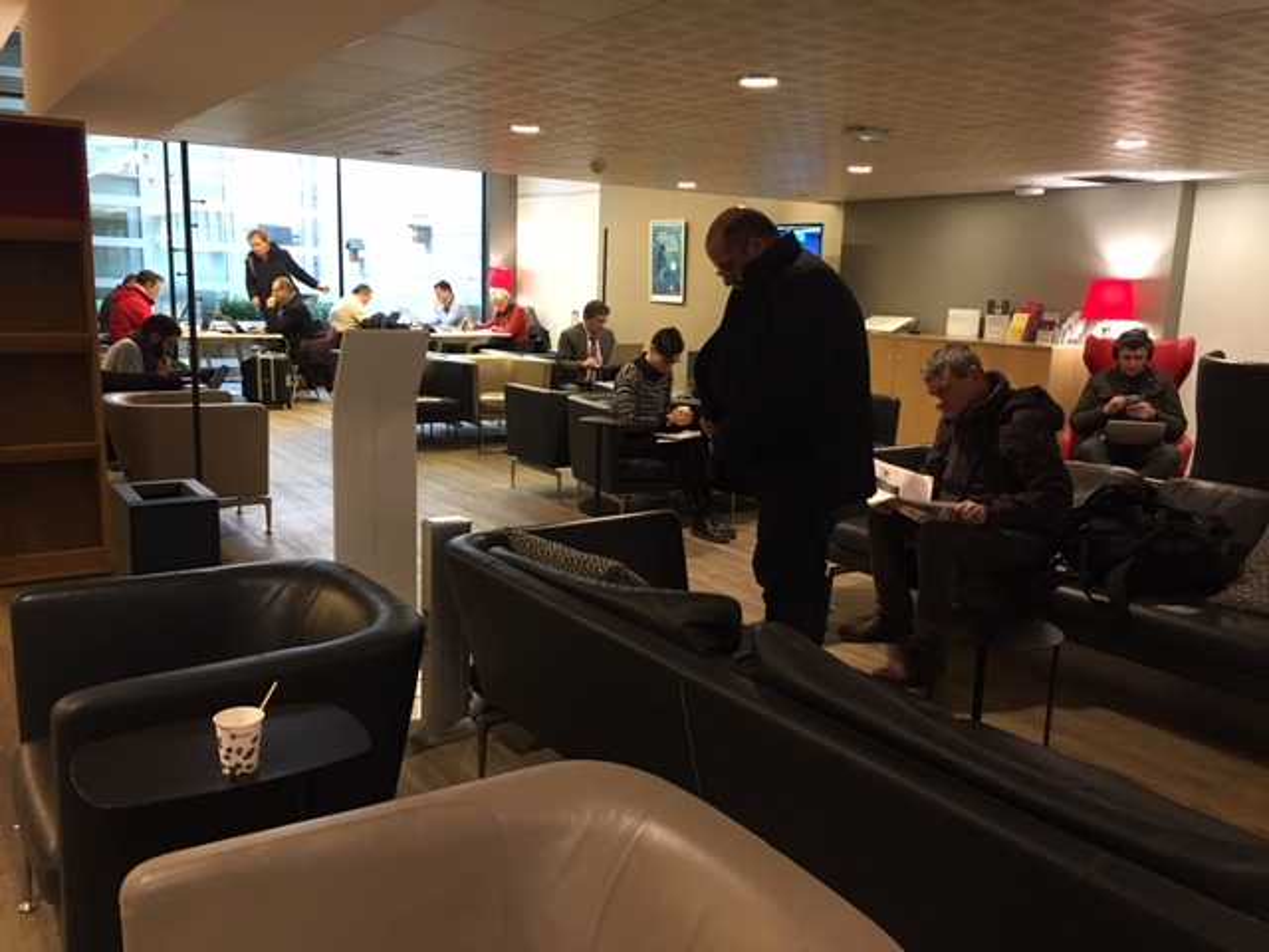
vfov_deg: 48.2
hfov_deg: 61.7
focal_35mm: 29
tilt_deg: -11.3
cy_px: 476
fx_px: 1063
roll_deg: -0.7
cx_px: 634
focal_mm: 4.15
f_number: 2.2
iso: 200
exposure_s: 1/33
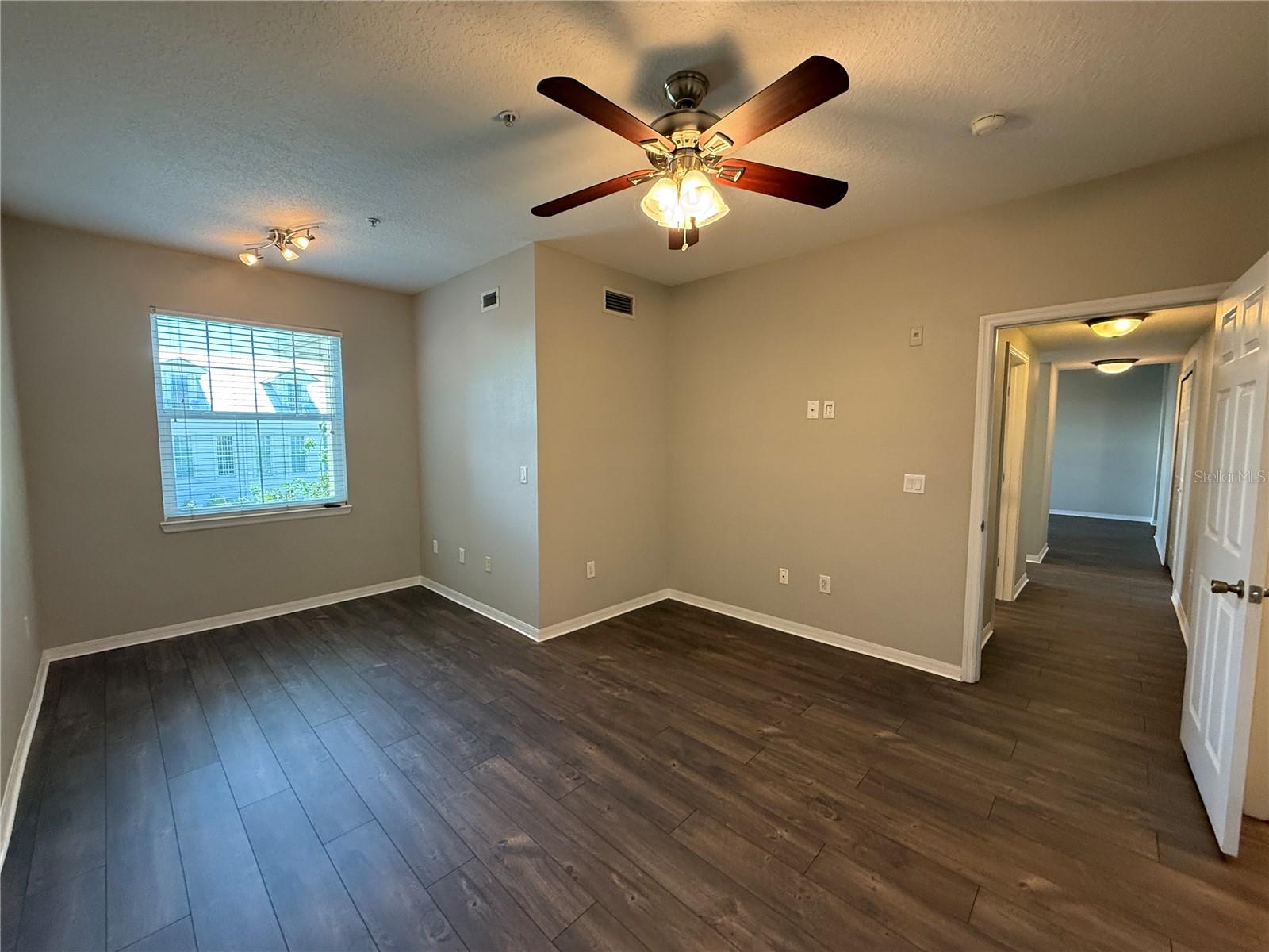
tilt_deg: -4.6
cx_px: 634
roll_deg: +0.8
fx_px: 513
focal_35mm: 14
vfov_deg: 85.7
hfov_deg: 102.1
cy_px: 476
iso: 400
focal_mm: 2.22
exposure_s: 1/120
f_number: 2.2
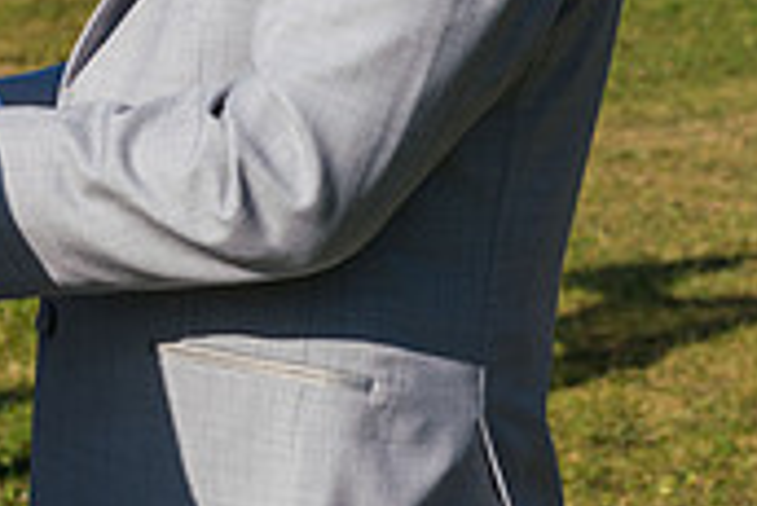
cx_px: -198
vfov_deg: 6.5
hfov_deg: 9.5
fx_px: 4462
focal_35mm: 212
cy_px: -108
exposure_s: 1/1000
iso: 250
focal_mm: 63
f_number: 6.3
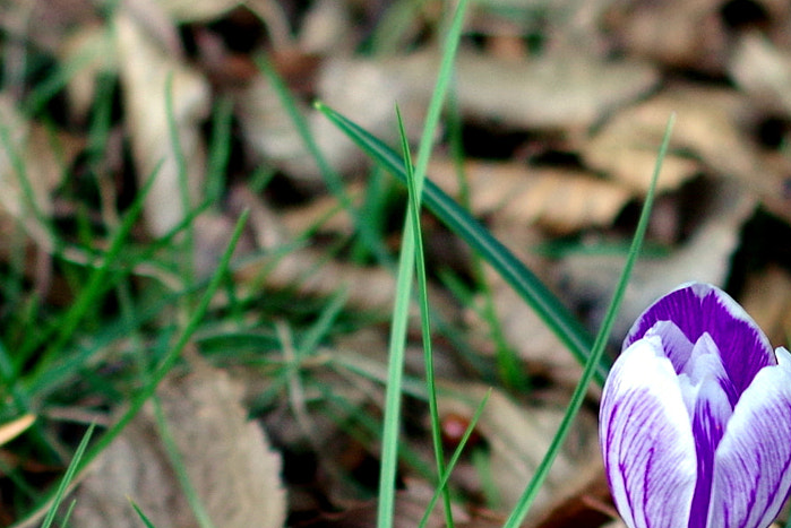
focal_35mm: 119
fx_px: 2616
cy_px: 505
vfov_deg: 11.4
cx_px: 163
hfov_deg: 17.1
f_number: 2.8
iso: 200
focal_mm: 35
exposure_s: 1/100
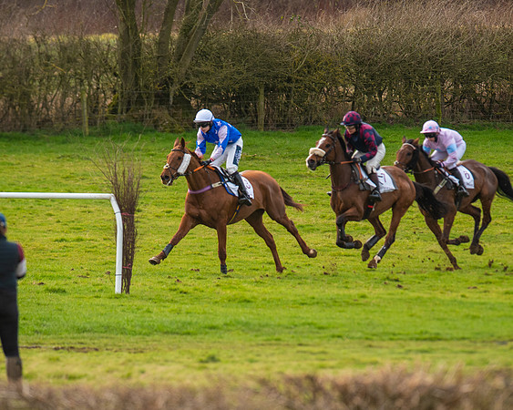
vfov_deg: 2.4
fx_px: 9962
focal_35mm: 656
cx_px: 214
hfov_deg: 2.9
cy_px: 211
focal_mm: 400
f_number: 5.6
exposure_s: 1/1600
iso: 400
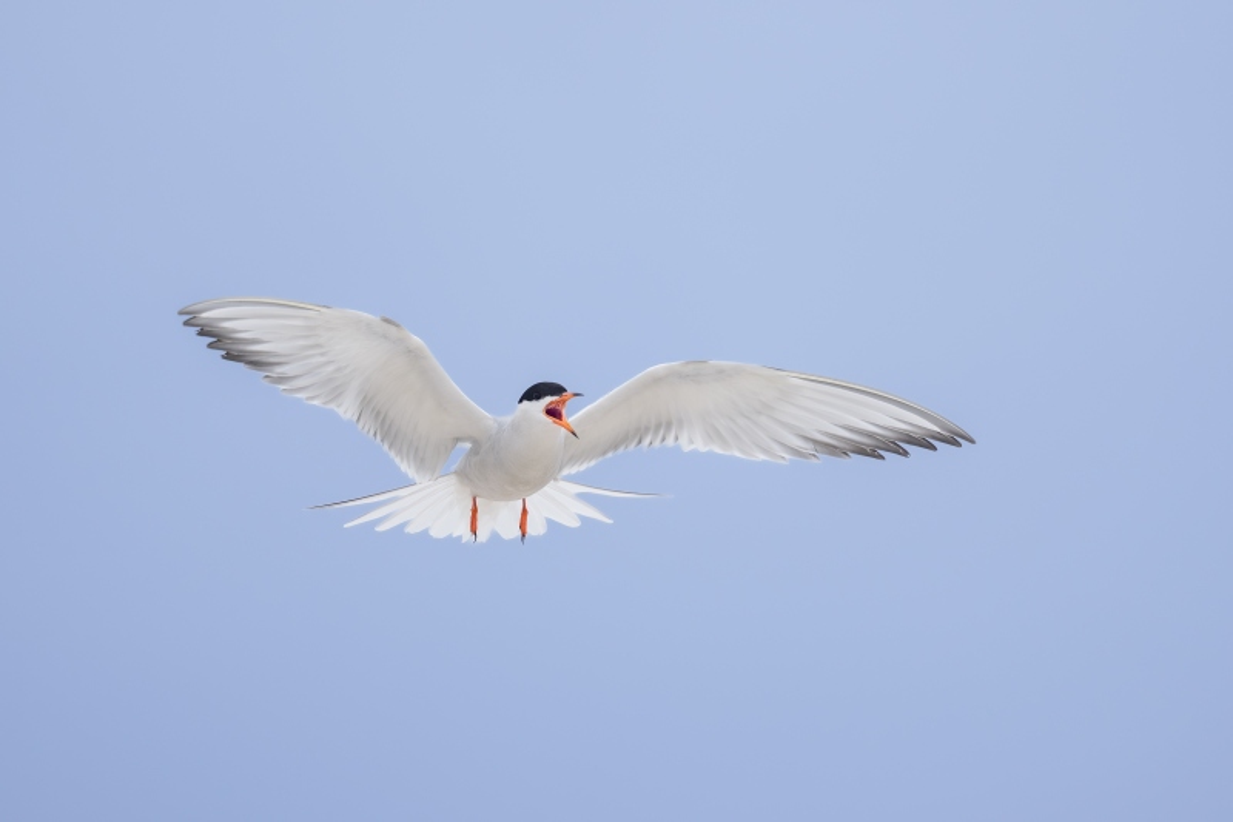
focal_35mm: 420
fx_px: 14381
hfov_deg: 4.9
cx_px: 616
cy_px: 411
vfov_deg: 3.3
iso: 2000
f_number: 4
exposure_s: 1/3200
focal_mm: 420
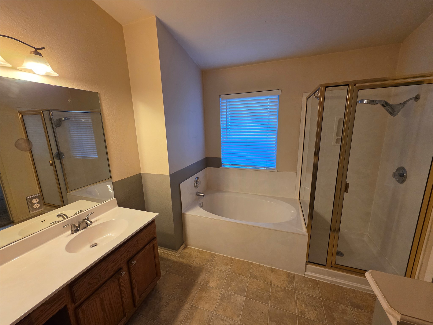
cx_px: 216
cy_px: 162
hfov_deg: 106.2
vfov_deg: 89.9
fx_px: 163
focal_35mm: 13
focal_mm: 2.2
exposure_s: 1/120
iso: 200
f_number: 1.9
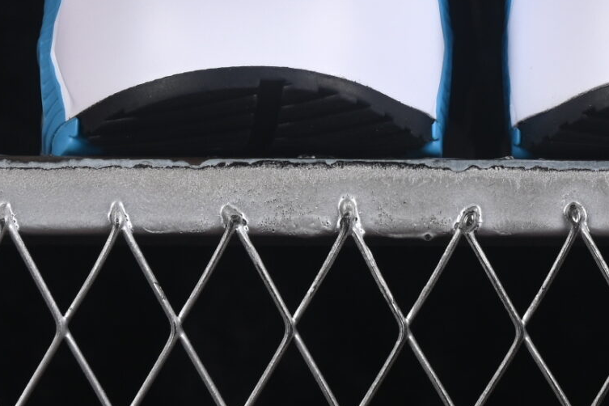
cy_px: -272
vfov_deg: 5.3
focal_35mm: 255
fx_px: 4313
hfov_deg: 8.1
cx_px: 495
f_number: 8
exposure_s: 1/80
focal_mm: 50
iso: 160
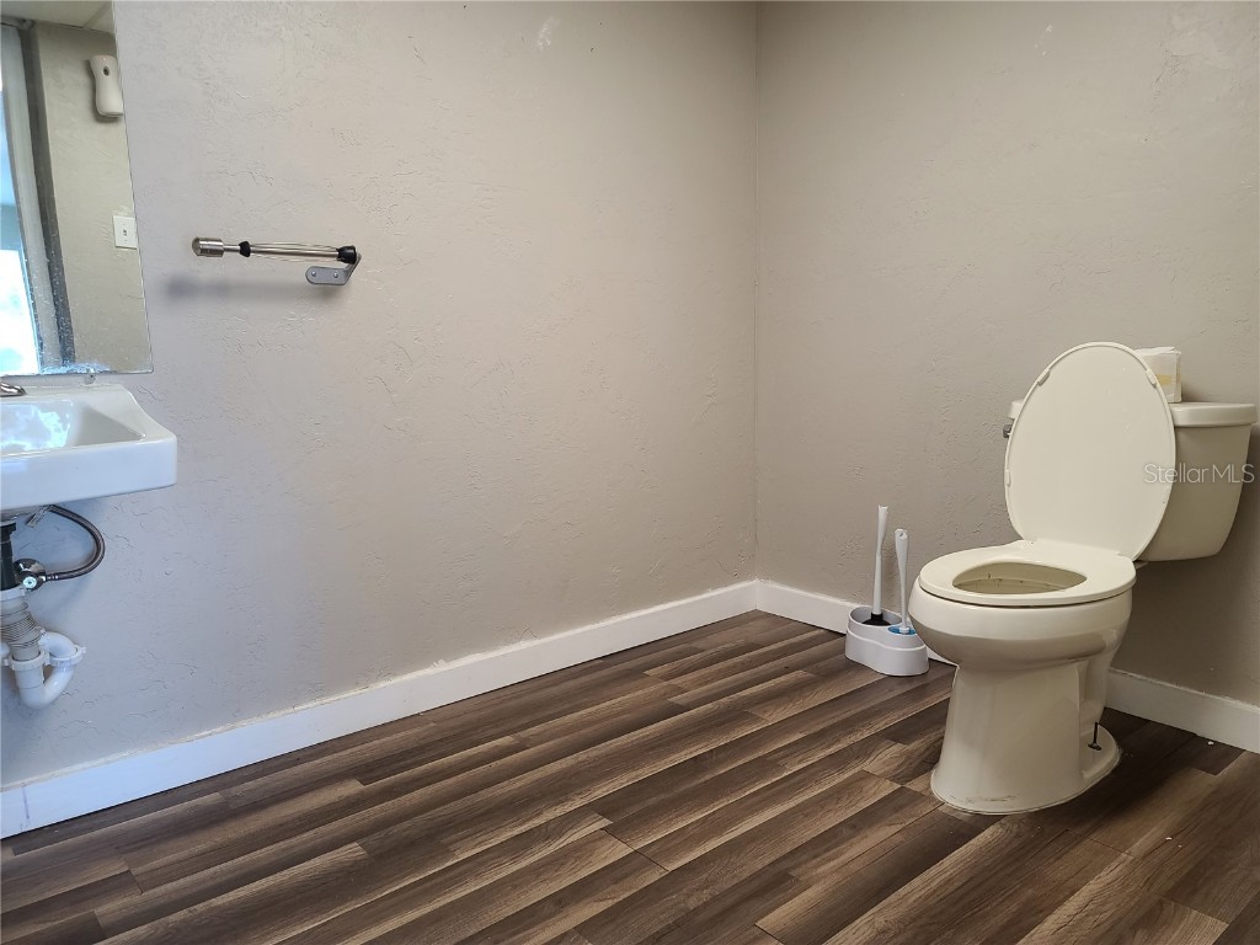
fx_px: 910
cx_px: 630
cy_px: 472
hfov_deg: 69.4
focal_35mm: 25
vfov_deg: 54.9
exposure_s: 1/59
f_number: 1.8
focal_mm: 7
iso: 125
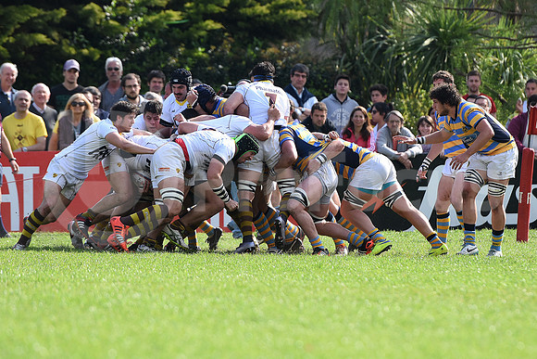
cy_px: 180
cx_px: 268
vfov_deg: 4.6
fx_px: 4476
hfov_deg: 6.9
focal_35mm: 300
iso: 250
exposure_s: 1/1250
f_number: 3.5
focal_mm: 200
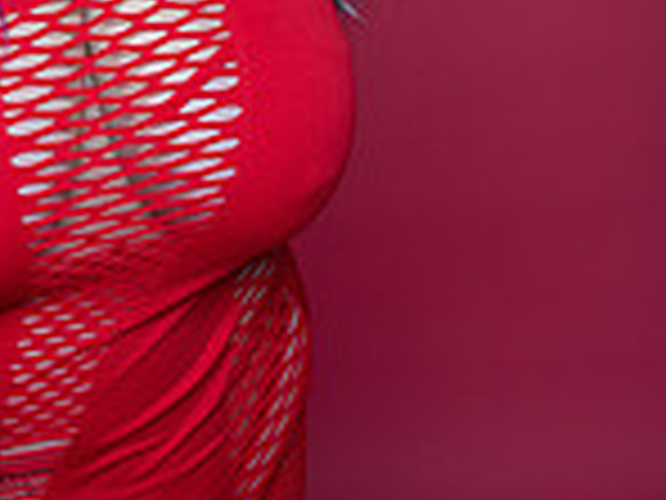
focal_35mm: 102
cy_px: -279
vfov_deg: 13.5
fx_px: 1962
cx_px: 9
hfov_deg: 18.8
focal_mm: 35
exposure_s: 1/160
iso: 250
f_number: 11
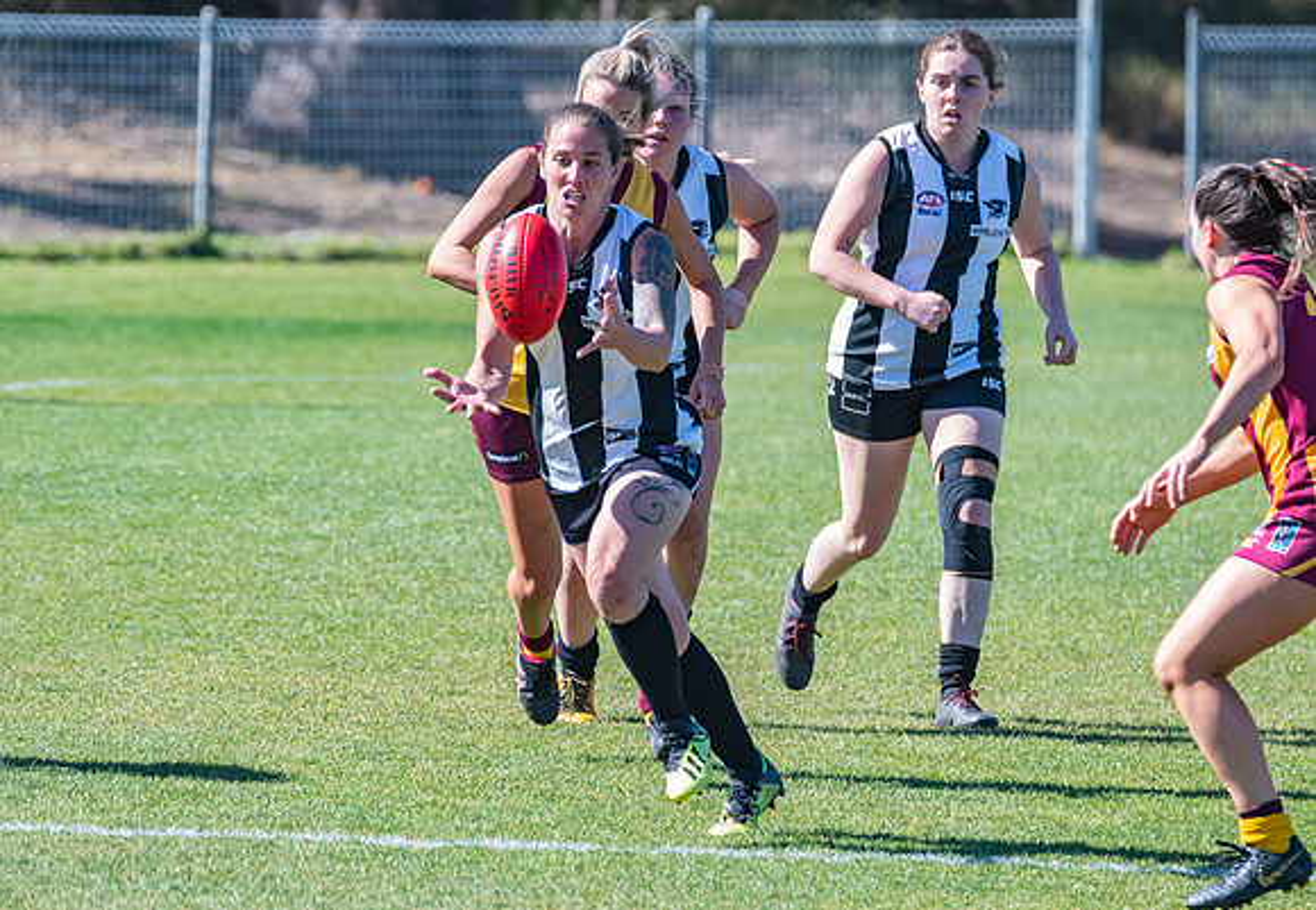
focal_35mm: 736
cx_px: 606
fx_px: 27211
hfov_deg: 2.8
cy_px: 473
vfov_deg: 1.9
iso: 800
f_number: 8
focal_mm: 460
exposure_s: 1/1250
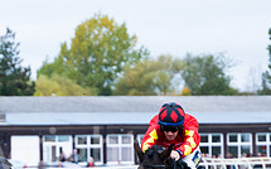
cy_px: 201
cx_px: 22
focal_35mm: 353
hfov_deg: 5.9
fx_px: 2605
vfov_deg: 3.7
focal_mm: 104
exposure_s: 1/1000
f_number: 4
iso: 1000
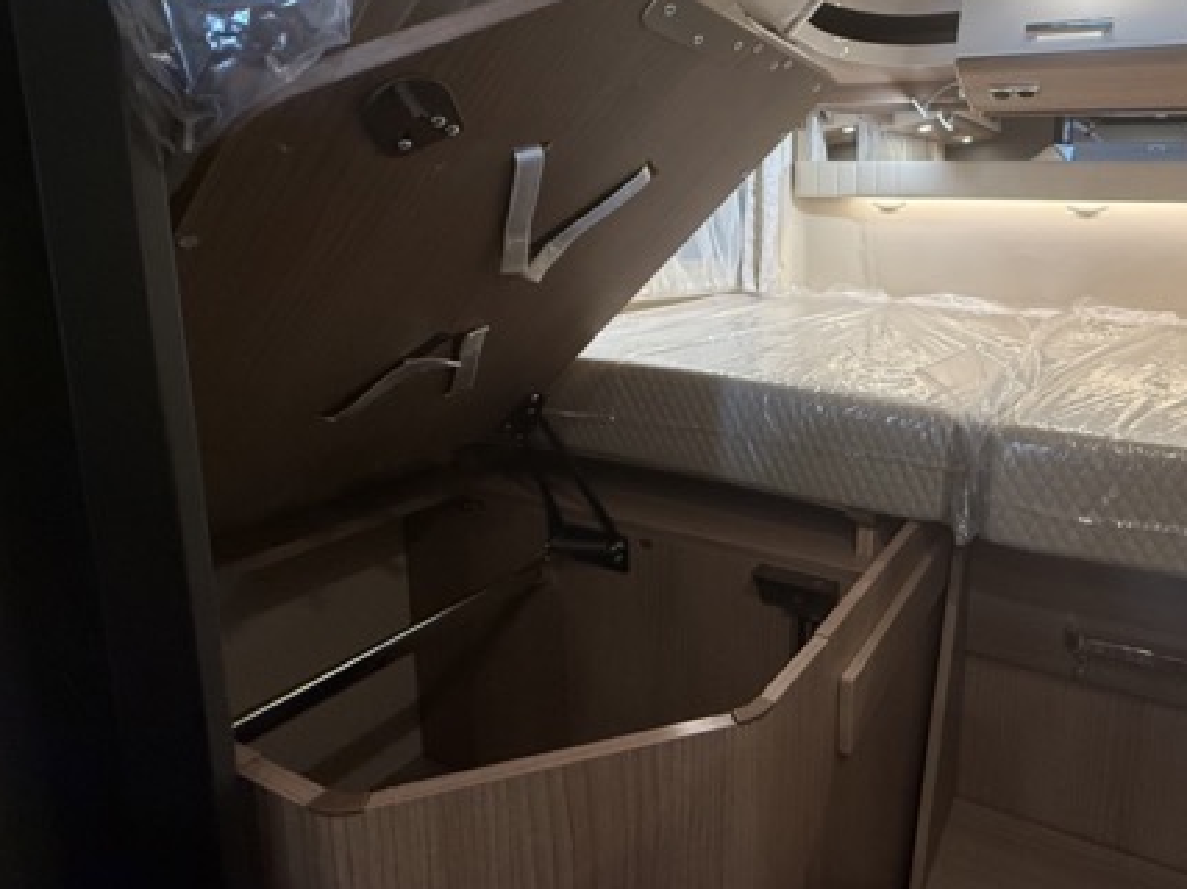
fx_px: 720
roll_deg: -2.6
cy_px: 361
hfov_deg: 75.1
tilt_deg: -7.5
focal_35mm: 21
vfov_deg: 62.9
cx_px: 842
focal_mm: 2.22
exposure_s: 1/99
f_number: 2.2
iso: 250
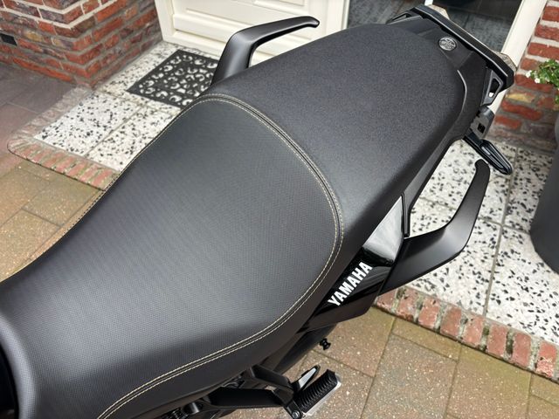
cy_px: 210
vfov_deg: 53.1
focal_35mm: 26
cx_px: 280
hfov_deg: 67.3
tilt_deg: -49.2
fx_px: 420
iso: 32
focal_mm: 5.96
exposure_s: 1/123
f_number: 1.6
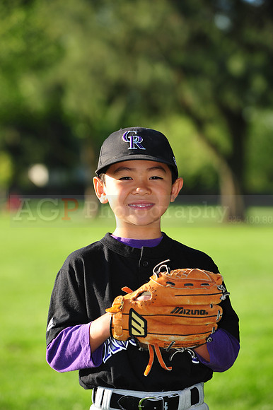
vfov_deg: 15.2
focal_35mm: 135
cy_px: 205
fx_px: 1537
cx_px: 136
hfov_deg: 10.1
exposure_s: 1/500
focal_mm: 135
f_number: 5
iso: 200
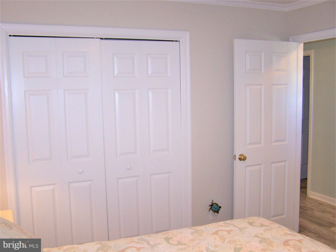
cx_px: 168
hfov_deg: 49.0
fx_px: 369
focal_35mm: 38
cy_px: 126
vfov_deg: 37.7
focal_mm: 6.3
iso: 140
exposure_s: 1/60
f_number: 2.8
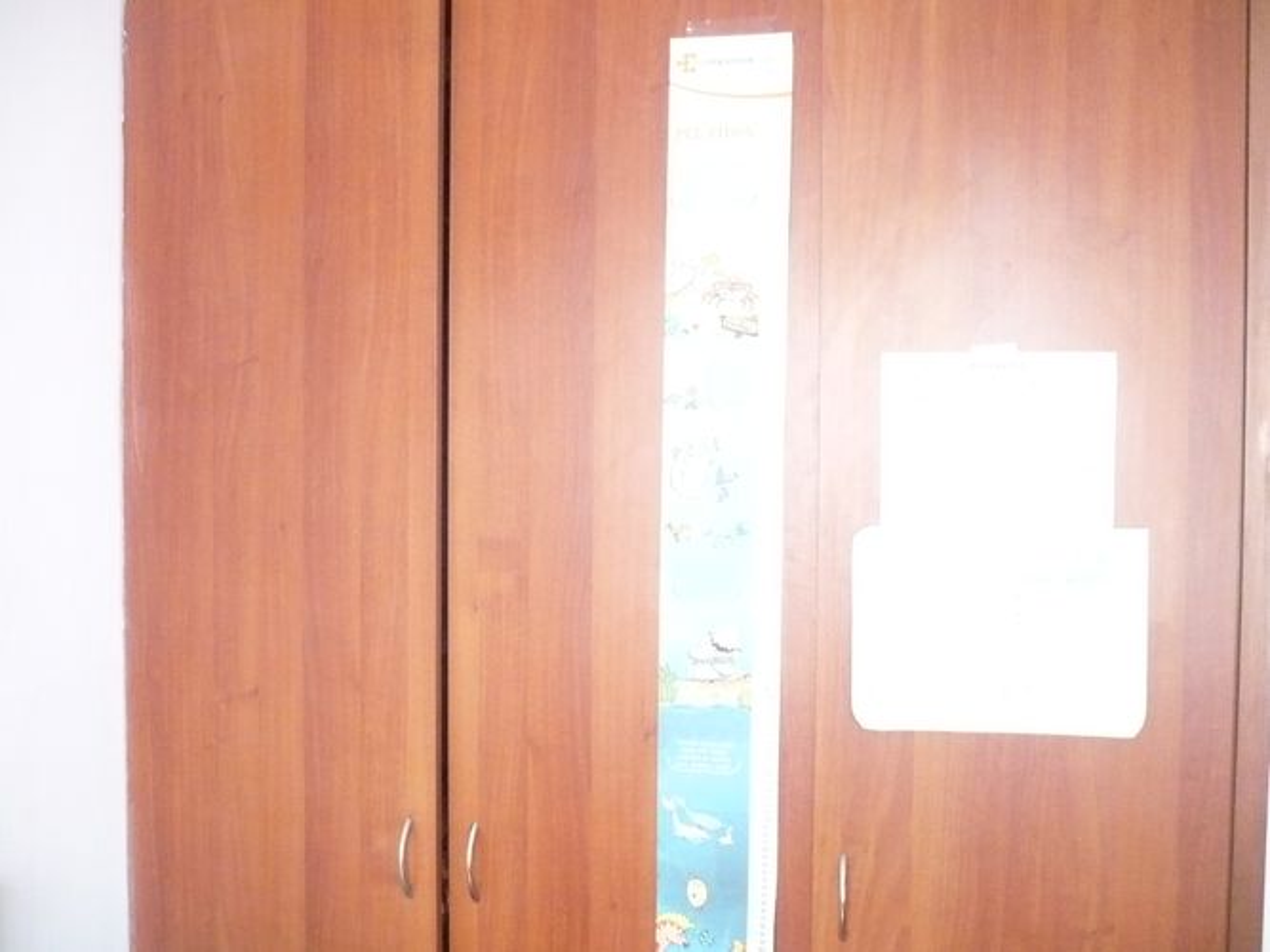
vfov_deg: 40.7
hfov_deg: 52.6
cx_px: 635
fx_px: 1284
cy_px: 476
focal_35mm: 35
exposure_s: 1/40
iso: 800
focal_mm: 5.8
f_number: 2.8
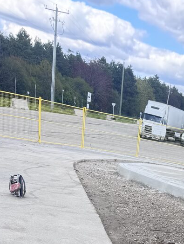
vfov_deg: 22.1
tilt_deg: -21.5
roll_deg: -12.8
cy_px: 365
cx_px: 252
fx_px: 517
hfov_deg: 18.5
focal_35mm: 73
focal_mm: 6.76
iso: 80
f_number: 1.78
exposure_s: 1/782
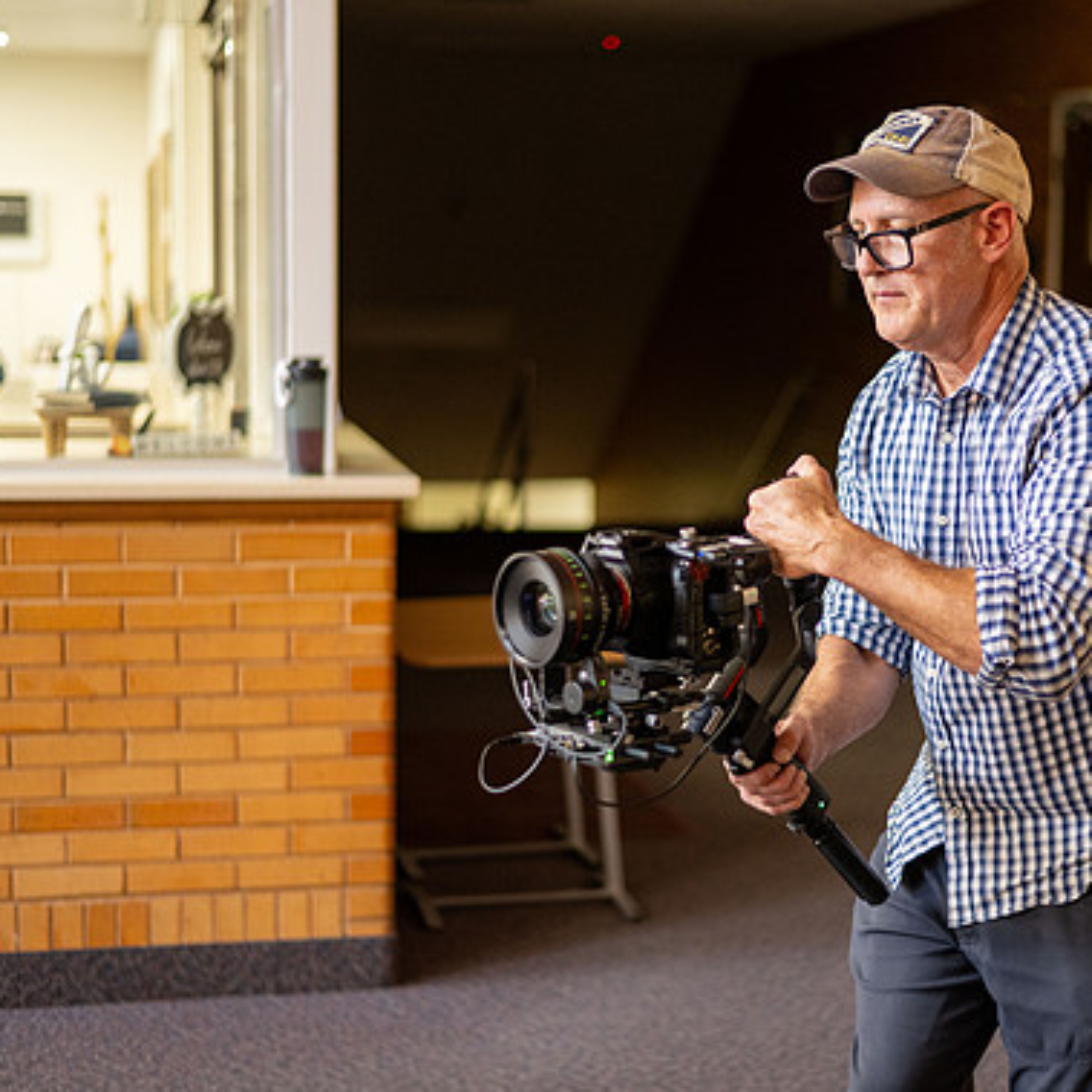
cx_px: 703
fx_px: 2320
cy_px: 546
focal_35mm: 65
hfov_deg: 26.4
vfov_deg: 26.5
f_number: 1.8
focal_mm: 50
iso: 1000
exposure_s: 1/200
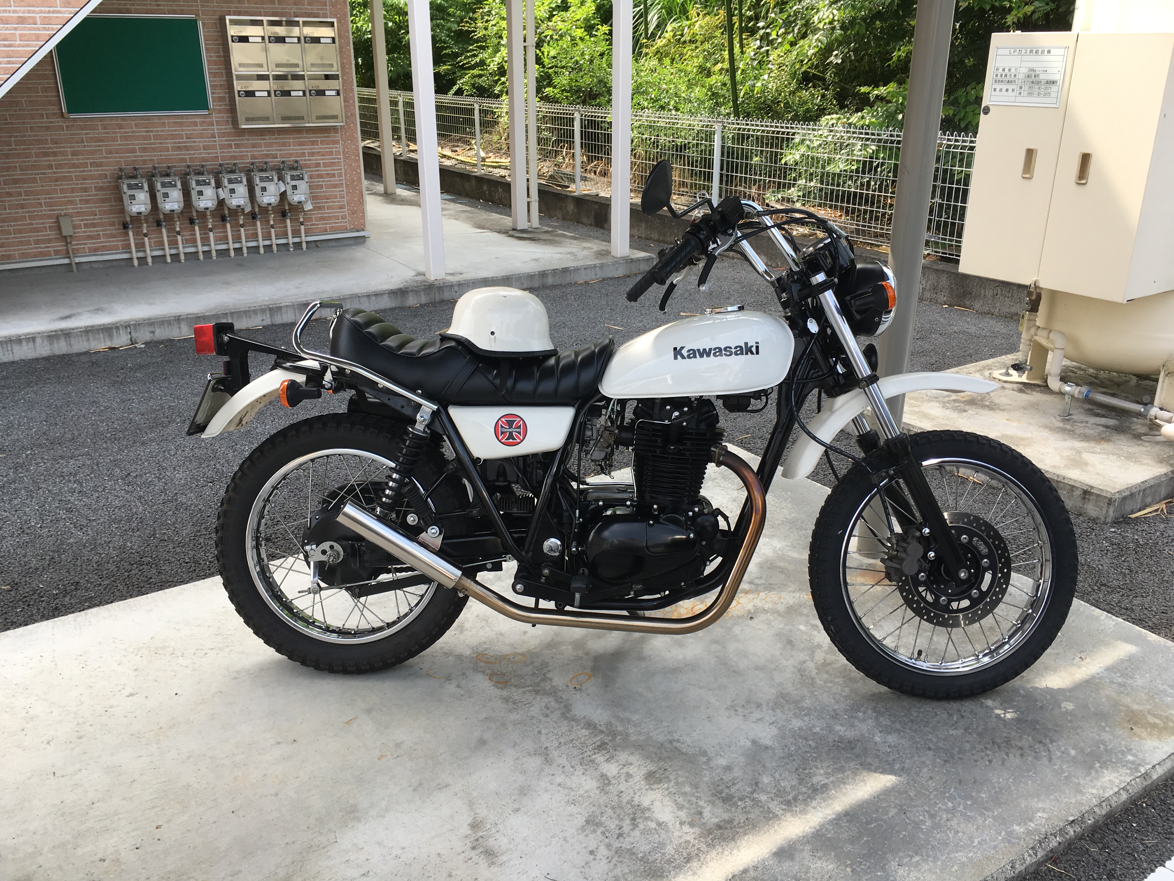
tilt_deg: -21.0
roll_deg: +0.4
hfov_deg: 61.7
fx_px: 984
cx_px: 587
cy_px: 440
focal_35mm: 29
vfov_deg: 48.2
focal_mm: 4.15
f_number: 2.2
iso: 25
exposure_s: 1/342
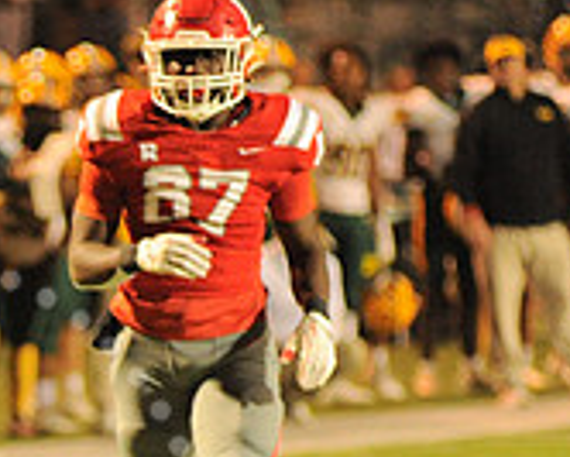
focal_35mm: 656
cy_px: 570
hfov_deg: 2.9
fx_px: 11073
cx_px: -113
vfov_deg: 2.4
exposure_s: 1/320
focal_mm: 200
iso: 5000
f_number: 3.2
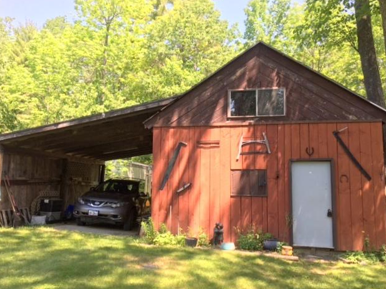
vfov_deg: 46.8
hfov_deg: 60.0
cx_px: 194
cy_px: 146
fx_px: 334
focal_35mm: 30
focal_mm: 4.15
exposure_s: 1/227
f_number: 2.2
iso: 25
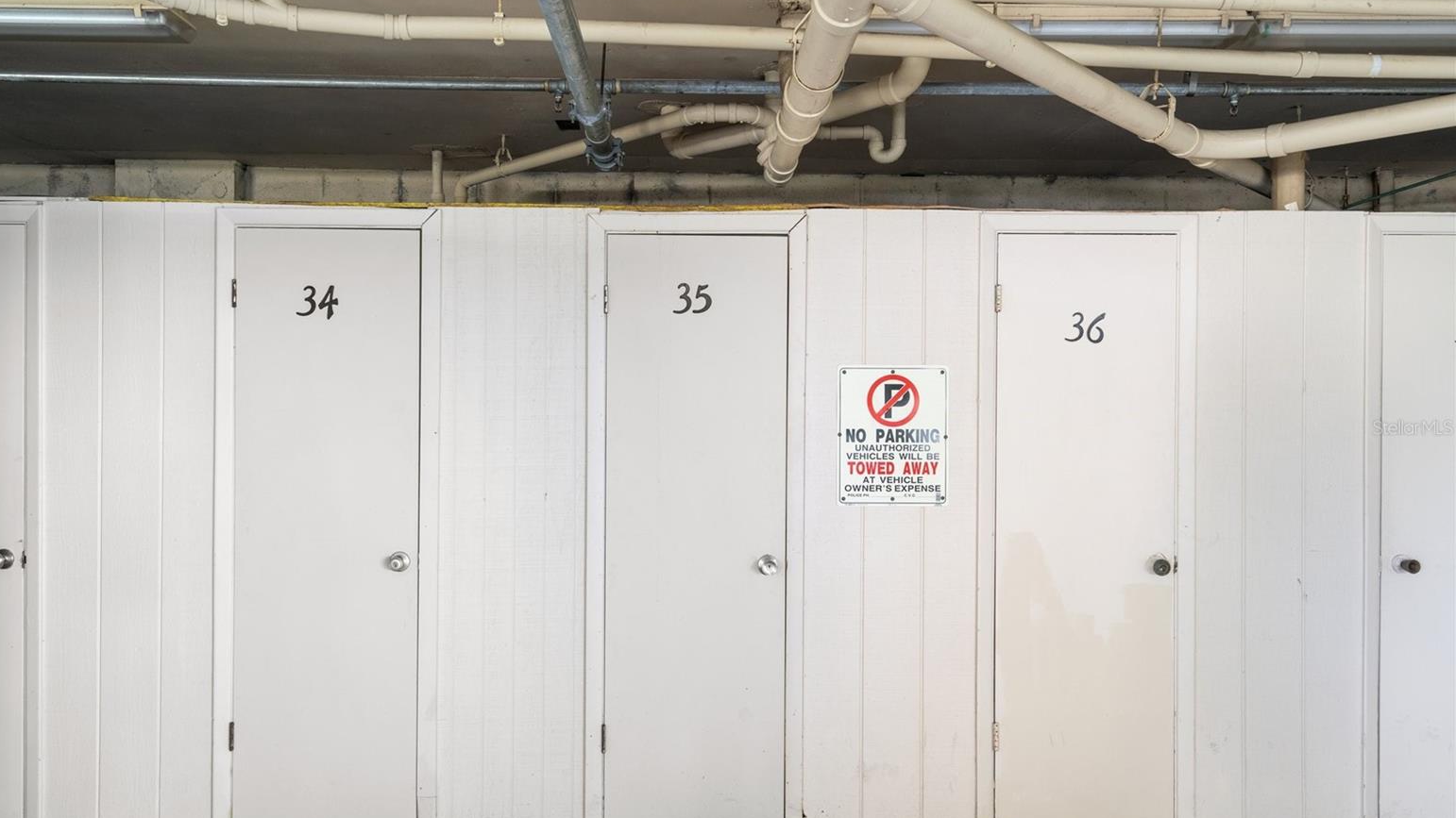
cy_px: 427
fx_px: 965
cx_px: 702
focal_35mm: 25
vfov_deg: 46.0
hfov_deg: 74.0
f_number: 8
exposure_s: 1/4
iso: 320
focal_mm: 23
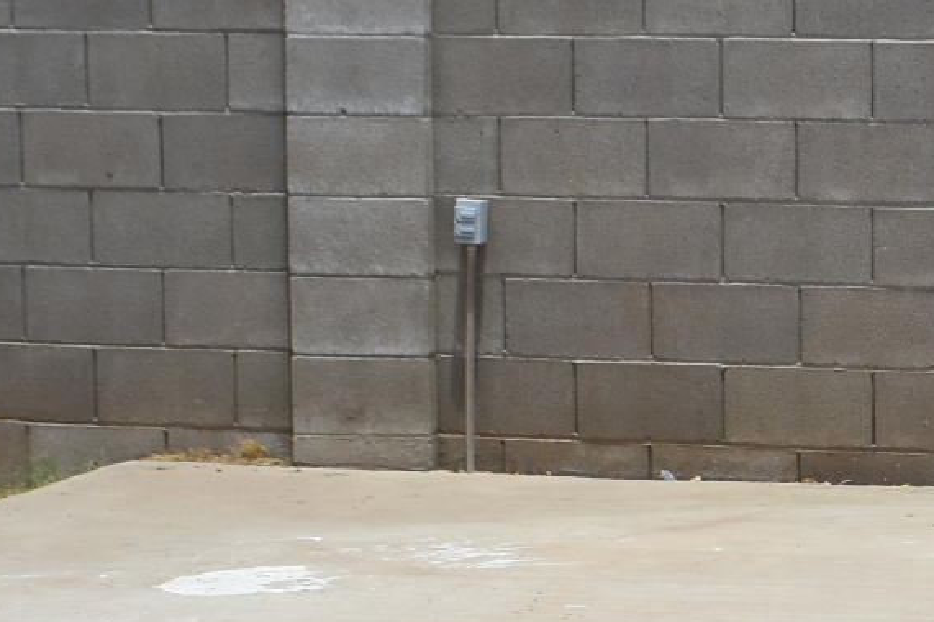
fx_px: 3684
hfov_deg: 13.7
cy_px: 286
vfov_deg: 9.7
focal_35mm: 142
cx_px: 1313
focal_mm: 18
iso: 180
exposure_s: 1/500
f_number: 8
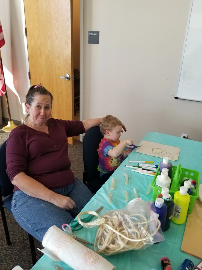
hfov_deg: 53.1
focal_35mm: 26
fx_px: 202
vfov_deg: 67.3
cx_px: 101
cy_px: 135
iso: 100
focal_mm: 4.25
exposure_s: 1/120
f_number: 1.7
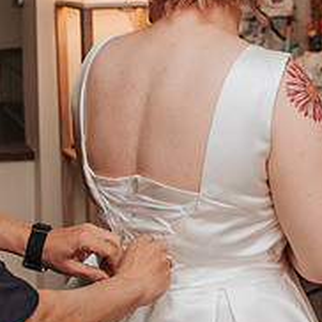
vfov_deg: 18.3
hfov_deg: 18.3
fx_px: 1000
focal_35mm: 95
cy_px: 151
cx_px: 142
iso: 800
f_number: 4
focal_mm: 35
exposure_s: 1/160
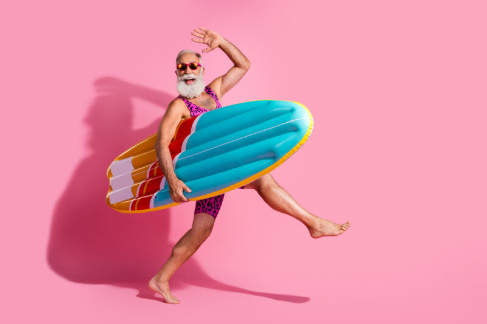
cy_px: 162
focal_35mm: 34
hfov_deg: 55.8
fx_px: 460
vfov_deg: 38.9
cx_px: 244
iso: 100
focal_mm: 34
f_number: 8
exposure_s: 1/200
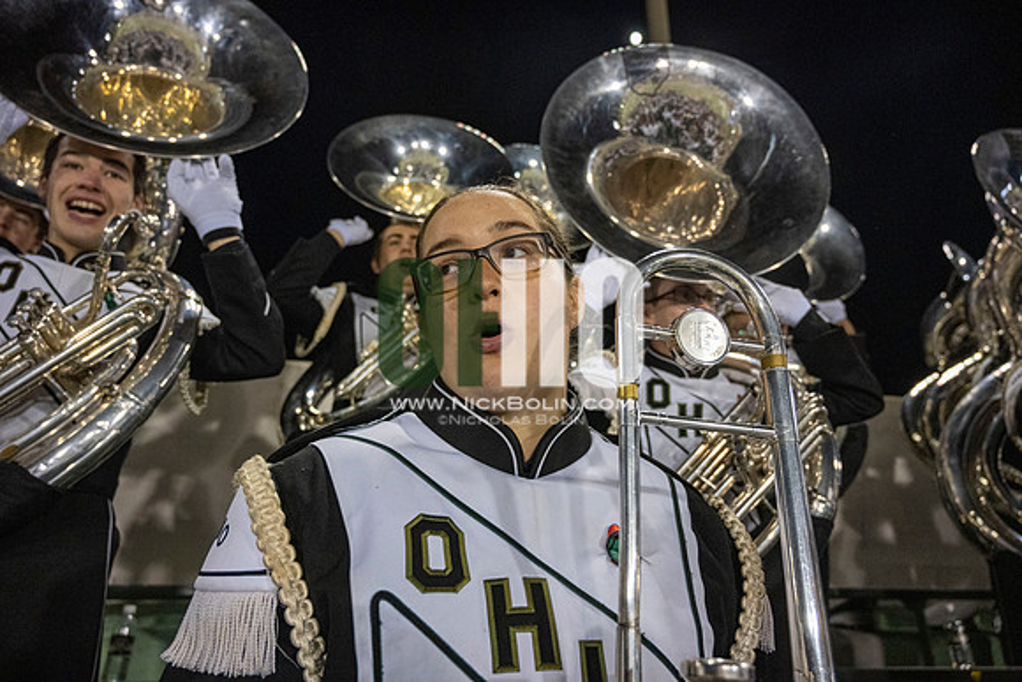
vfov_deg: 53.2
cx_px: 511
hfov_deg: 73.7
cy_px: 341
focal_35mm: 24
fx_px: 681
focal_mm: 24
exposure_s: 1/500
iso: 3200
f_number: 4
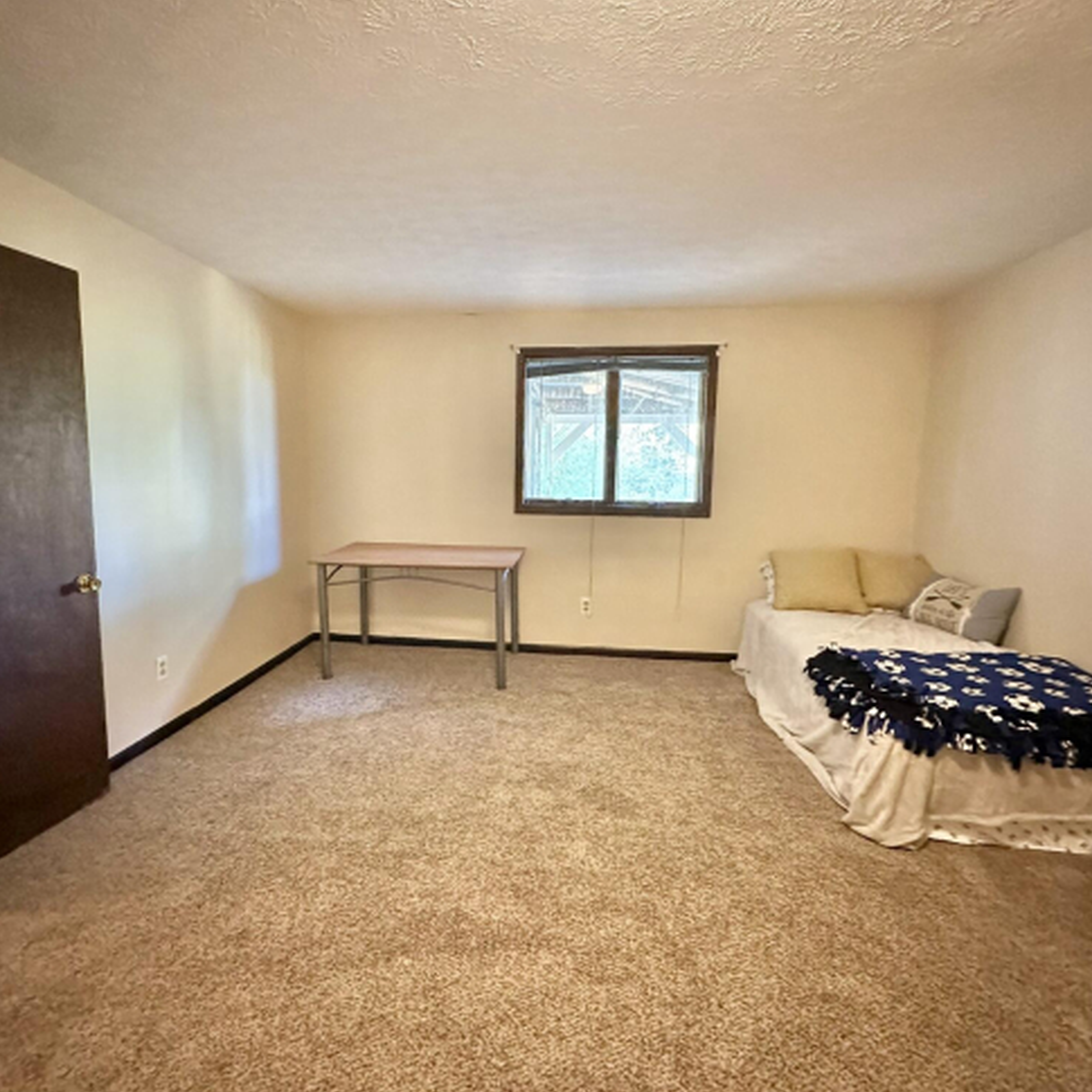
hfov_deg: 83.8
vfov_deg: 84.0
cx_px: 508
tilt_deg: -6.7
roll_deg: -1.3
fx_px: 607
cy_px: 538
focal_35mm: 17
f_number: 2.2
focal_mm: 2.22
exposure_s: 1/40
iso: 1000
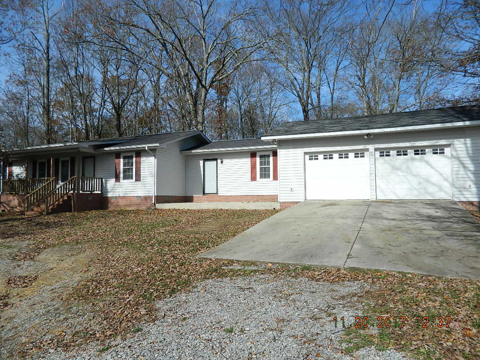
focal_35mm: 25
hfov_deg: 69.4
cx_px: 240
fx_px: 347
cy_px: 180
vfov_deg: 54.9
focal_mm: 4.5
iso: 80
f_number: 8.7
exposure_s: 1/200
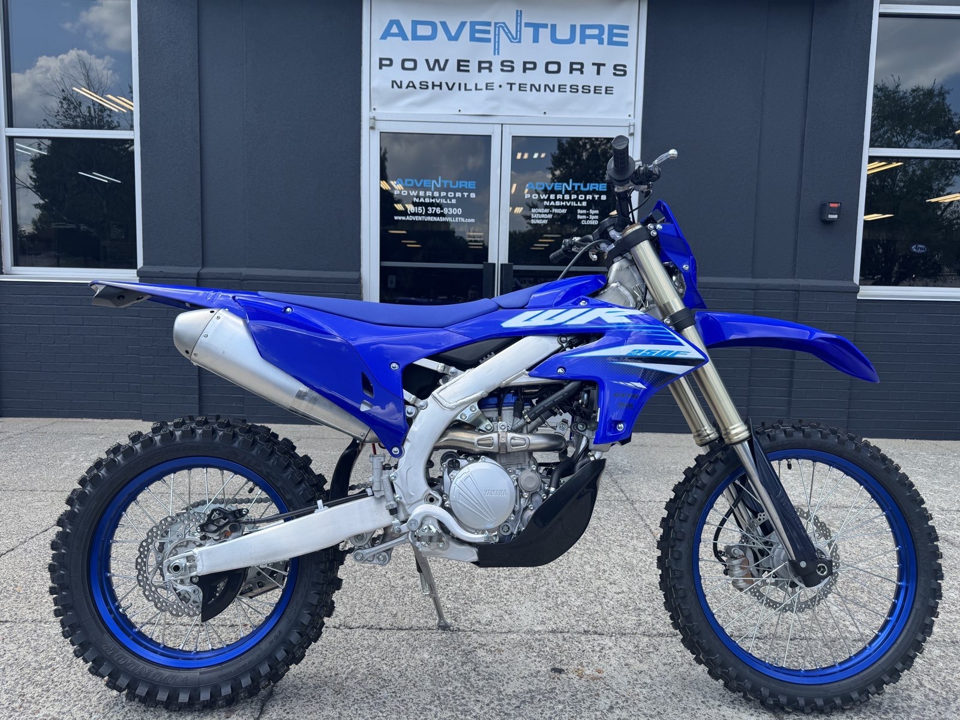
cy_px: 360
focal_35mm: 24
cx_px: 480
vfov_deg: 56.8
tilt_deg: -7.5
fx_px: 666
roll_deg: -0.9
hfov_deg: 71.6
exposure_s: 1/1395
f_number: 1.78
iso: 80
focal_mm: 6.76
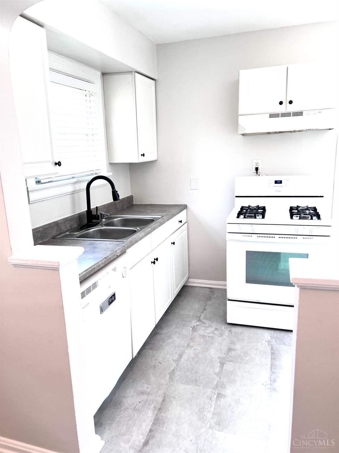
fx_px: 339
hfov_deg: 53.1
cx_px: 170
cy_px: 226
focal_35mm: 26
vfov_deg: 67.3
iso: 32
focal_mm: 5.7
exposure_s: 1/124
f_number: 1.5
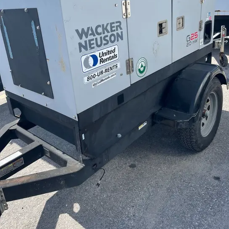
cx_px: 116
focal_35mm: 31
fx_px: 232
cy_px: 76
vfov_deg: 51.5
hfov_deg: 52.5
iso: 50
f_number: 1.6
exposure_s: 1/2179
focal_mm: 5.1
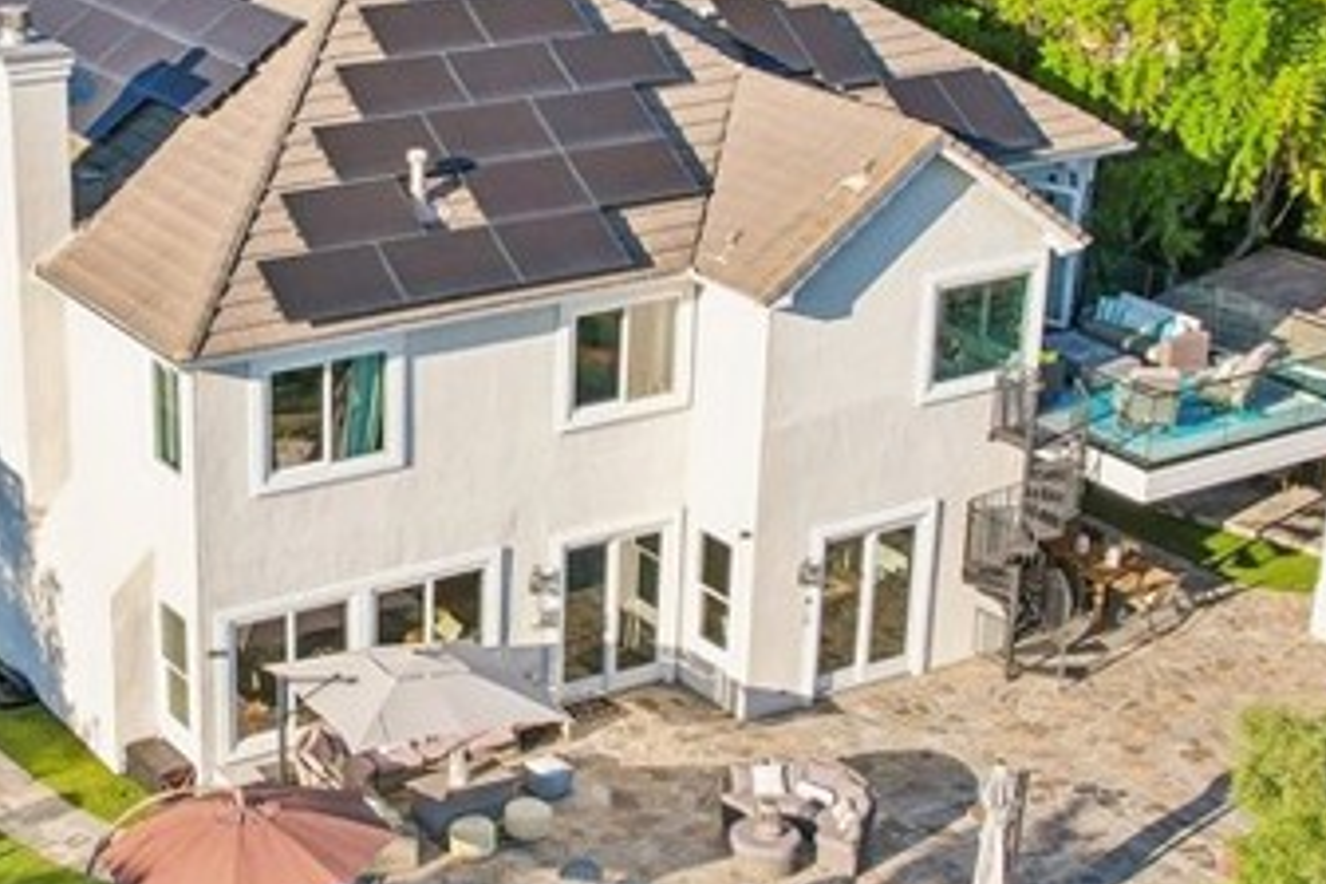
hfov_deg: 29.5
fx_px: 2468
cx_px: 312
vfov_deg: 20.3
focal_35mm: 67
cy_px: 414
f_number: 2.8
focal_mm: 8.4
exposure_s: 1/1000
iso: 100
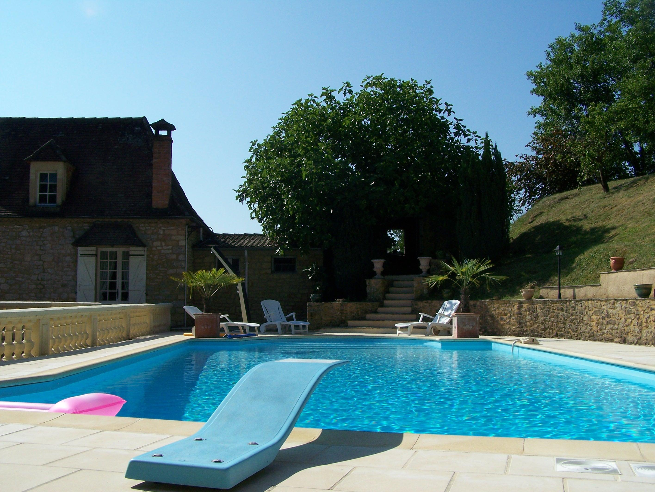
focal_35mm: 38
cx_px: 328
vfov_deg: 37.8
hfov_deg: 48.9
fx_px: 720
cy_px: 246
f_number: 5.6
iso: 80
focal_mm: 6.3
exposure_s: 1/640
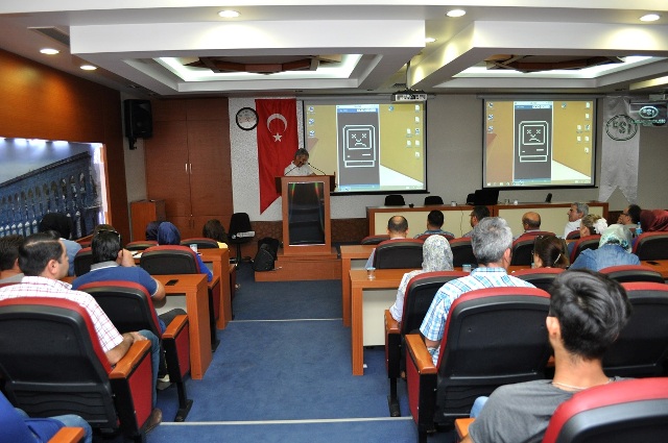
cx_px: 334
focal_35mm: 27
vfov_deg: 47.8
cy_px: 222
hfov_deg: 67.4
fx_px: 500
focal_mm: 18
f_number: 4
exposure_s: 1/60
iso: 800
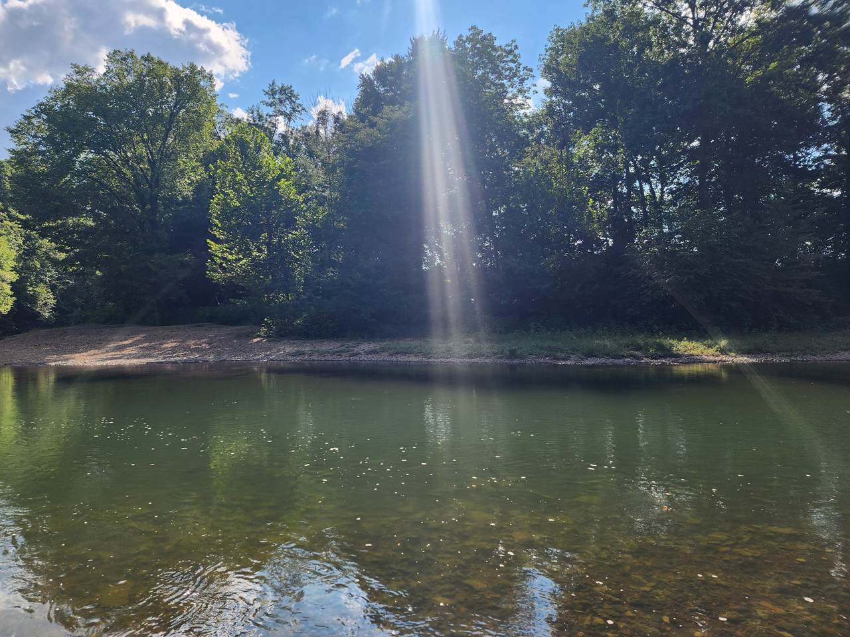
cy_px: 318
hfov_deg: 73.9
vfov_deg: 58.9
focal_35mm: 23
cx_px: 425
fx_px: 565
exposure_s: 1/1000
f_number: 1.8
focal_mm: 6.4
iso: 12
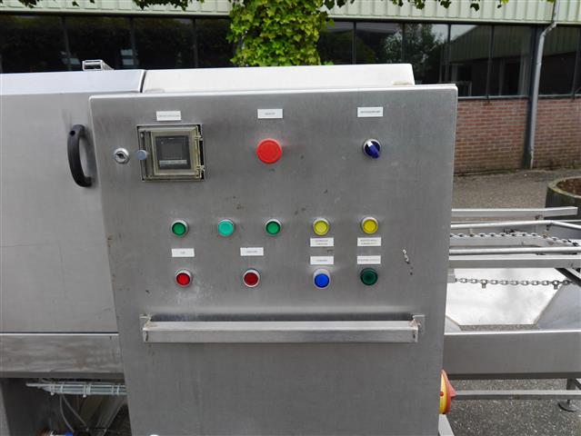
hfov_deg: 59.9
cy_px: 218
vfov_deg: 46.8
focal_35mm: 30
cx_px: 290
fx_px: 504
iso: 160
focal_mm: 15
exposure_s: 1/320
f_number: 5.6
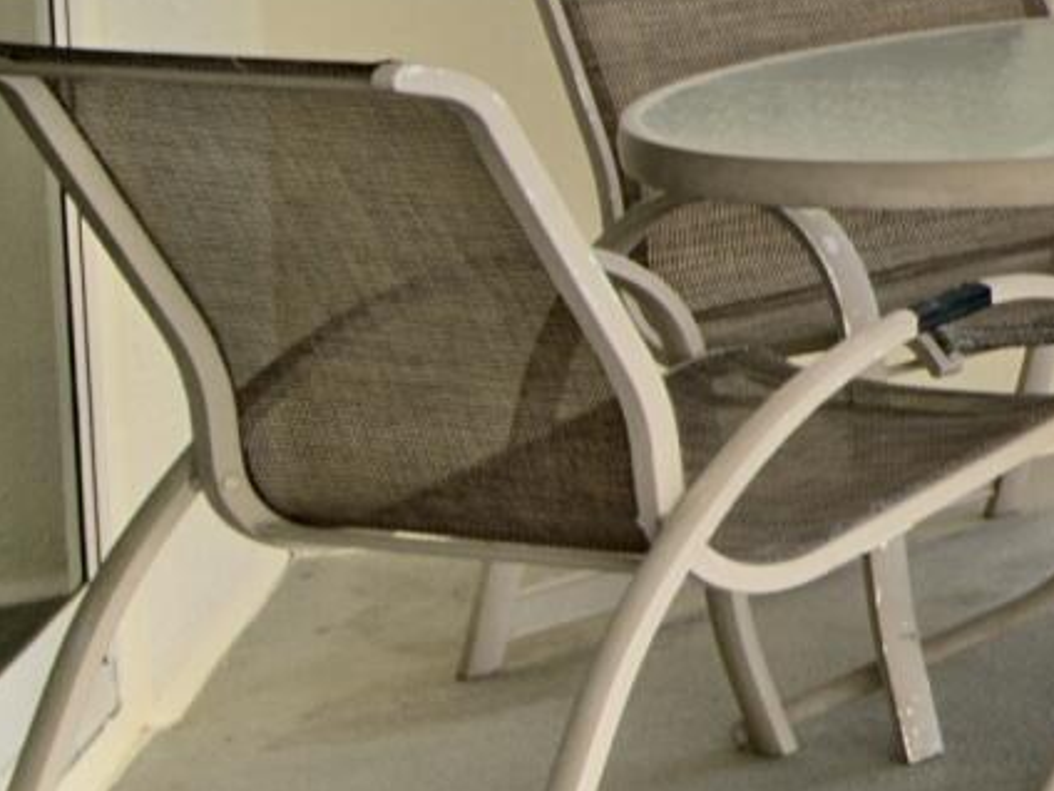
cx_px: 3363
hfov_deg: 10.6
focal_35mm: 109
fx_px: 3319
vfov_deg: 12.9
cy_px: -371
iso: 100
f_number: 8
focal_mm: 16
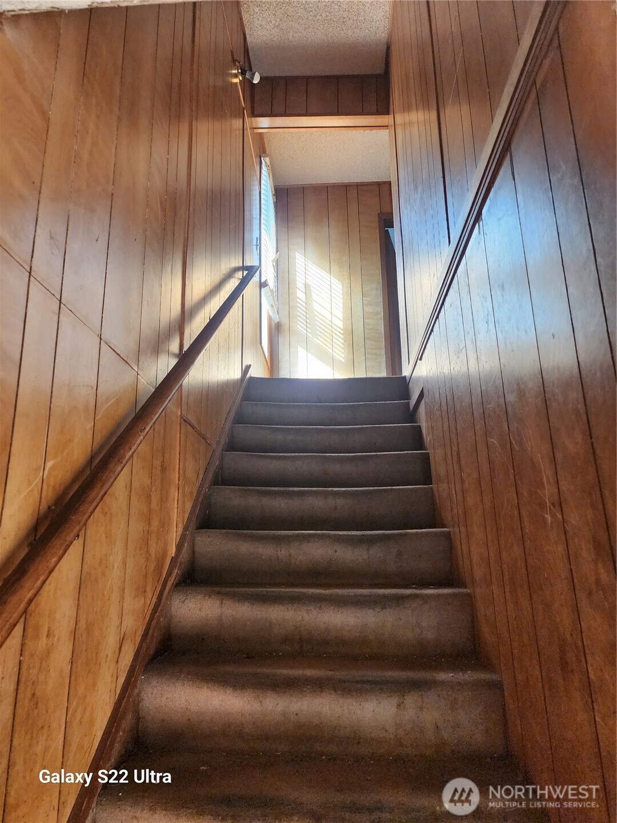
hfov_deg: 58.9
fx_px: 547
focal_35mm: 23
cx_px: 308
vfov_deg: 73.9
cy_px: 412
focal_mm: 6.4
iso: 320
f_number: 1.8
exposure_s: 1/120
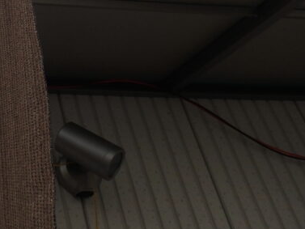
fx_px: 502
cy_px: 26
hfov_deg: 27.4
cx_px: -105
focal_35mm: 57
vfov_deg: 25.0
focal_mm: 3.7
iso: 125
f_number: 3.5
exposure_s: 1/200
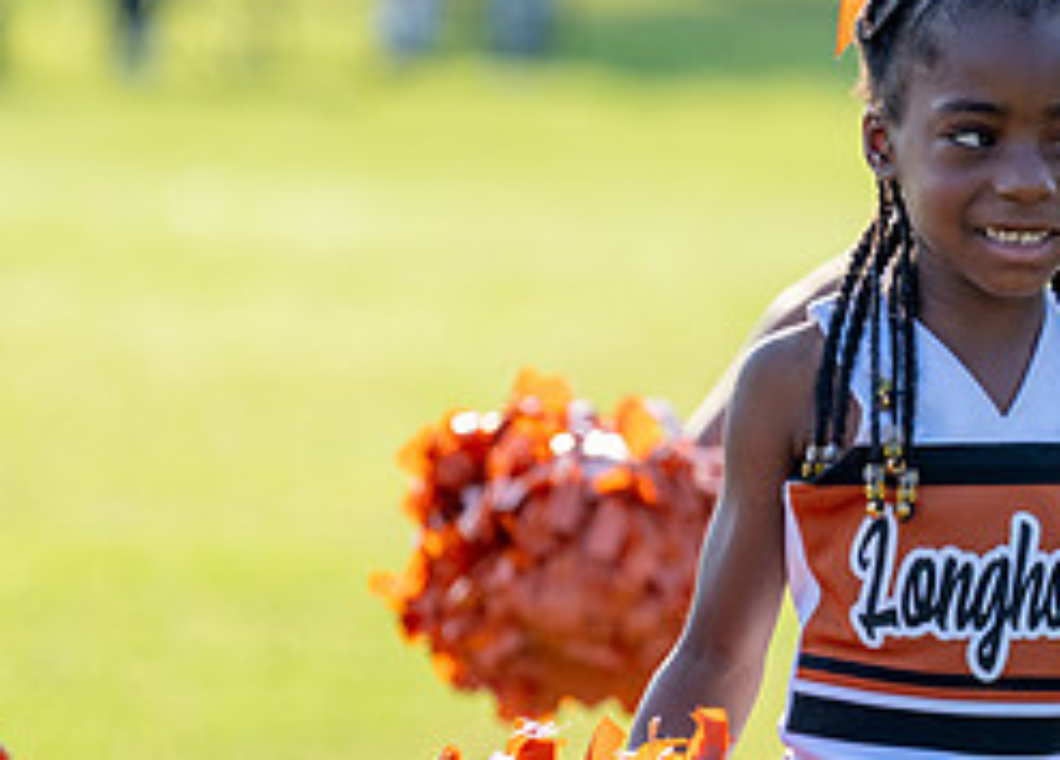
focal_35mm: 444
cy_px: 508
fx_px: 13381
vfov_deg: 3.3
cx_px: 1171
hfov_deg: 4.5
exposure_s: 1/2500
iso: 200
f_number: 2.8
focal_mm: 162
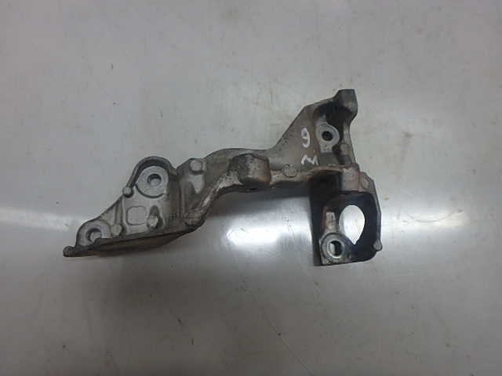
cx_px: 251
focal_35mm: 21
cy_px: 188
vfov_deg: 63.4
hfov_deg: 79.0
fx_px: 305
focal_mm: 3.7
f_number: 3.5
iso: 200
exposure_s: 1/60
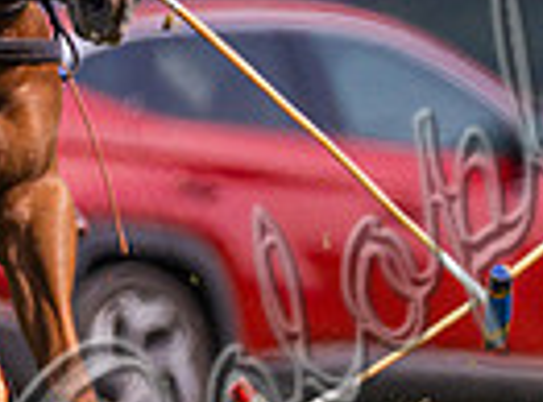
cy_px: 496
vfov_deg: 0.4
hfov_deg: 0.6
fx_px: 54605
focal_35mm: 3497
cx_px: 1110
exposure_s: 1/3200
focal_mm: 500
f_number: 4
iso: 400
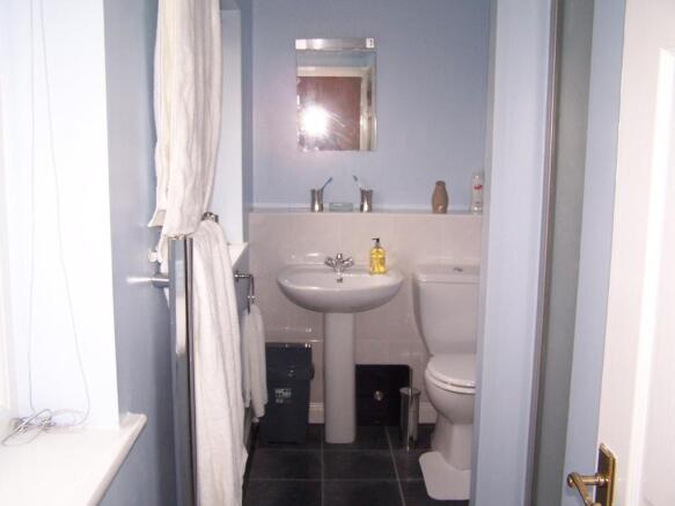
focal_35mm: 38
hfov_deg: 49.0
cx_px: 338
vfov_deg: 37.7
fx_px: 741
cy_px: 253
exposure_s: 1/60
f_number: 2.8
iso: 140
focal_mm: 6.3
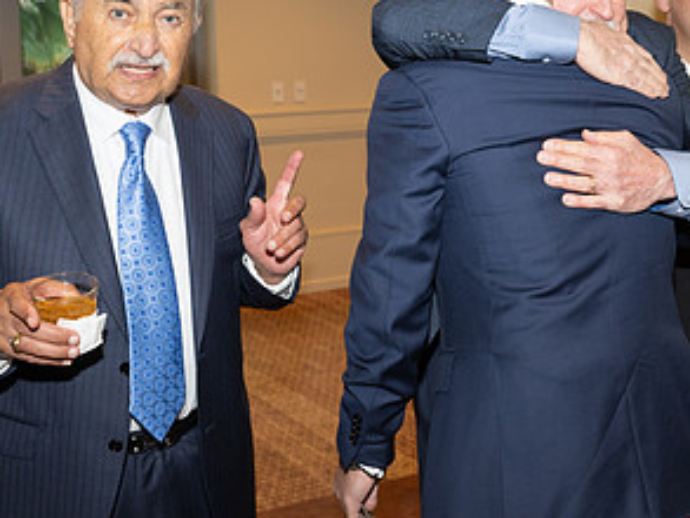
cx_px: 478
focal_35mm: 59
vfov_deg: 24.4
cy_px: 93
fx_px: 1177
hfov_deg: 32.3
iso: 800
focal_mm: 31
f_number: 5.6
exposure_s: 1/100
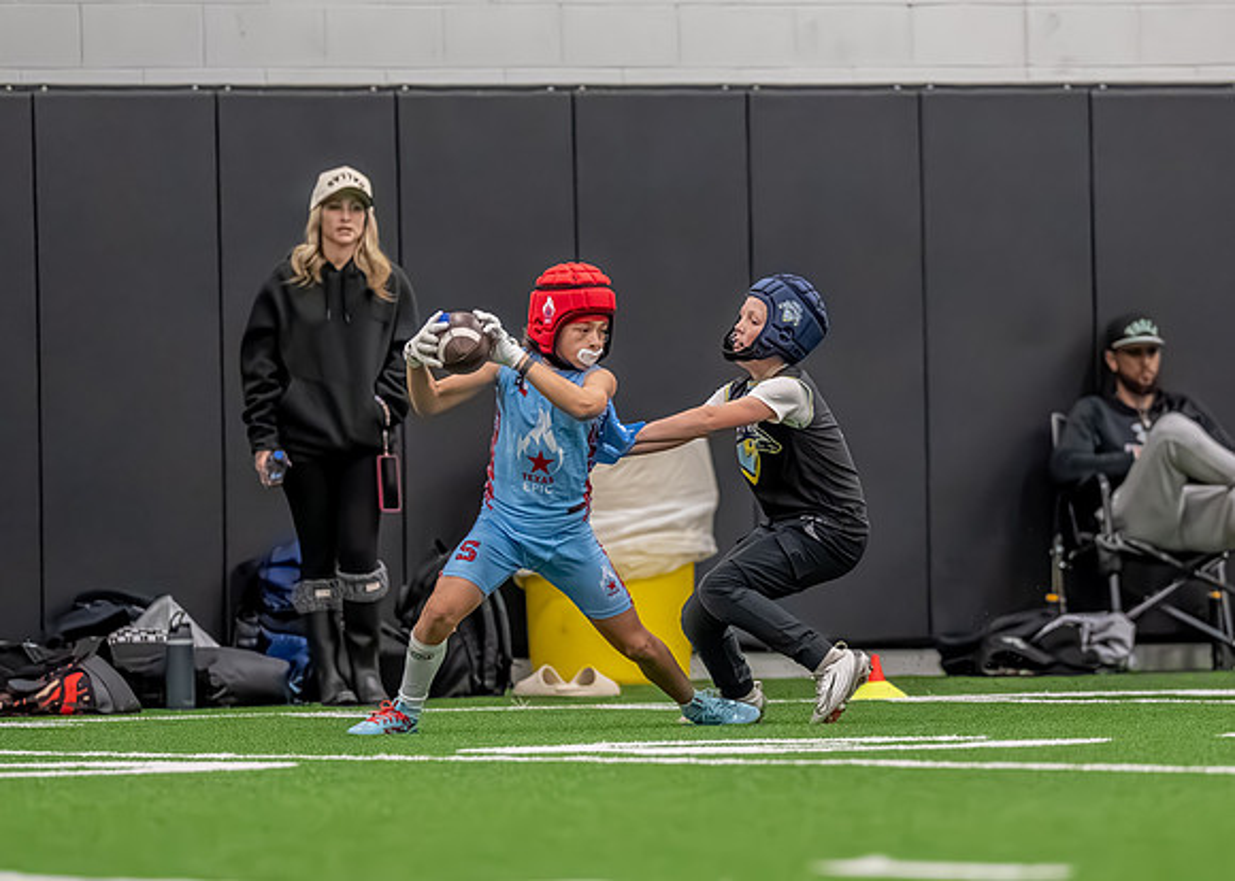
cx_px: 861
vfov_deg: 3.6
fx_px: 14005
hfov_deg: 5.0
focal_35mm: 399
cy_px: 401
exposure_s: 1/1000
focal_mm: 200
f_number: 2.8
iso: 6400
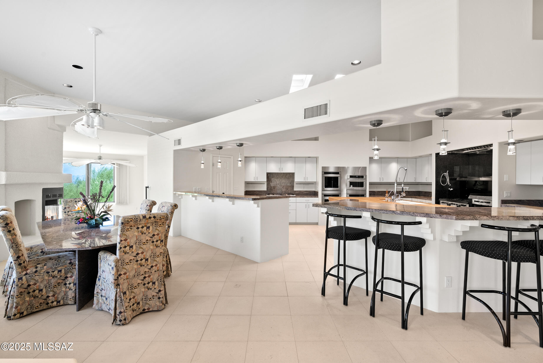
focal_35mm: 16
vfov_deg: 73.8
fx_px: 241
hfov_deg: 96.7
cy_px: 182
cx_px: 272
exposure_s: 1/2
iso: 200
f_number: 8
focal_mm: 16
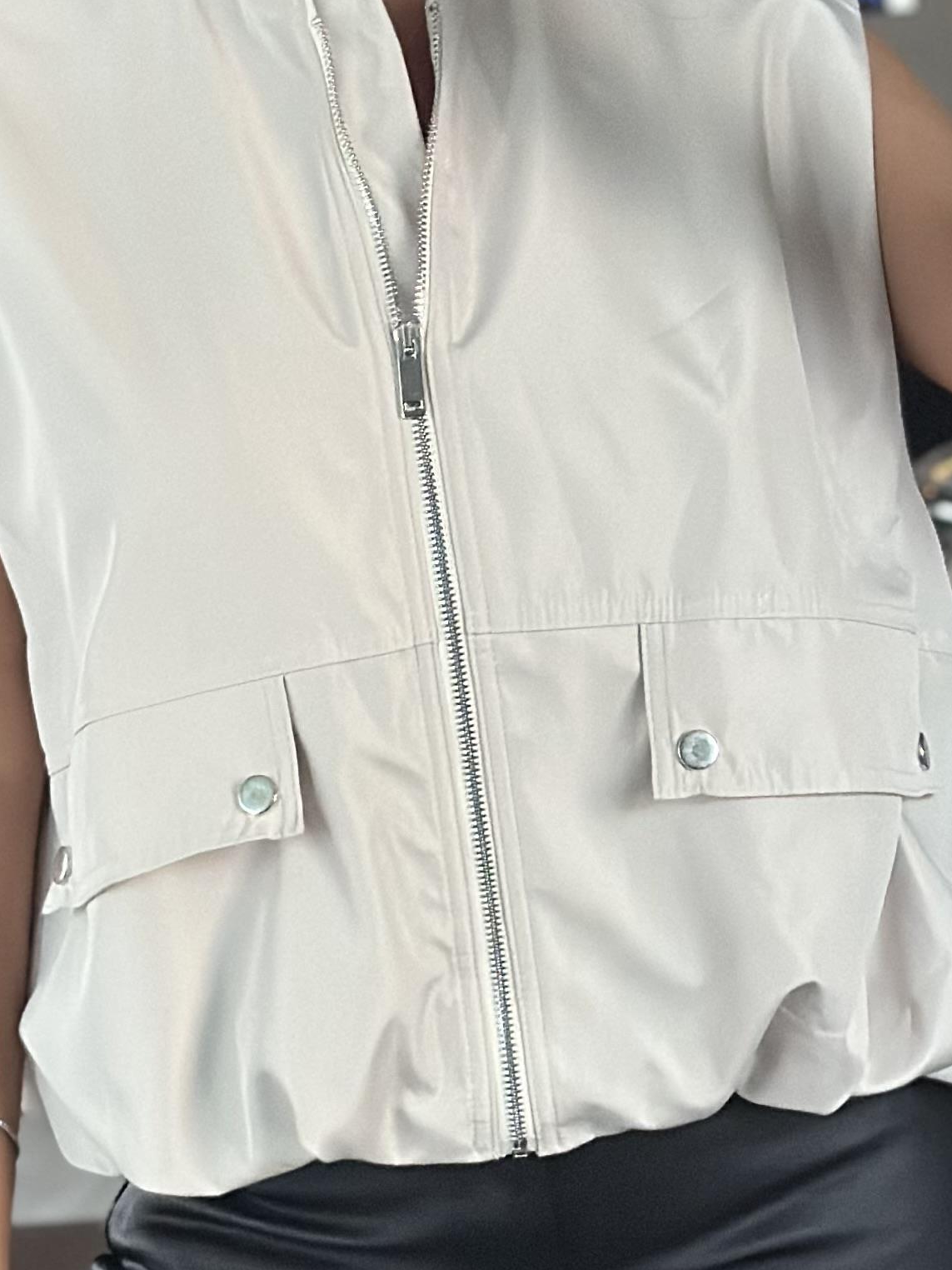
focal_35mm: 127
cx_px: 485
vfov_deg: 15.5
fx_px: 4657
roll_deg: +6.4
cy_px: 518
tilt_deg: -16.5
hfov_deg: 11.7
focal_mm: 6.86
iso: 800
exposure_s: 1/38
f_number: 1.78
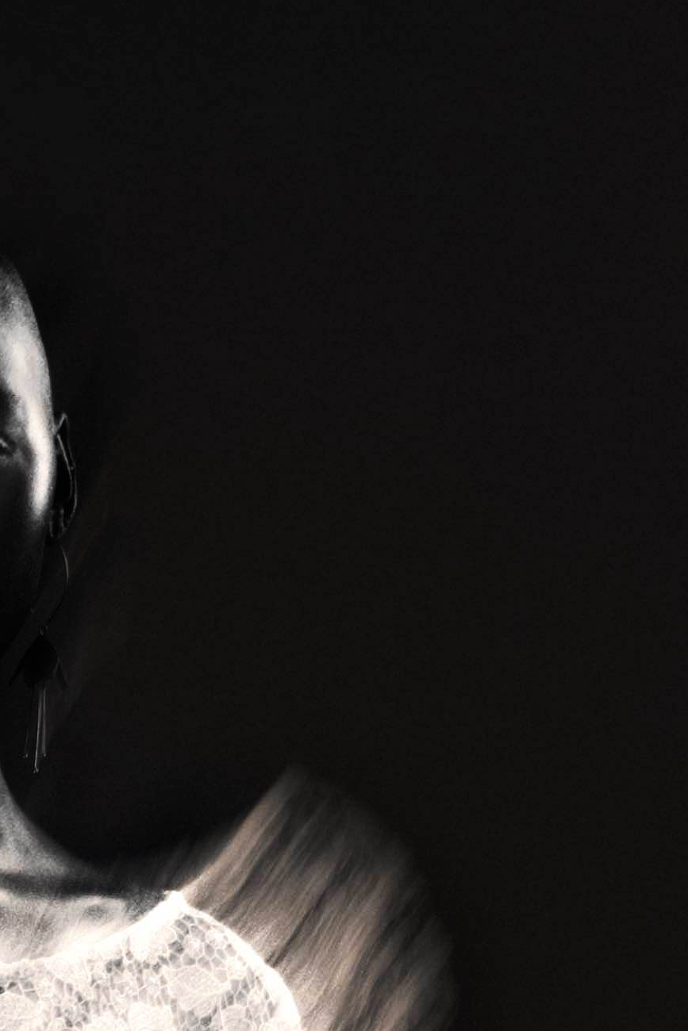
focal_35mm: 300
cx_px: -179
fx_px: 8597
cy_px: 2263
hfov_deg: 4.6
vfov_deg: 6.6
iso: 125
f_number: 16
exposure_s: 1/4
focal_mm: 65
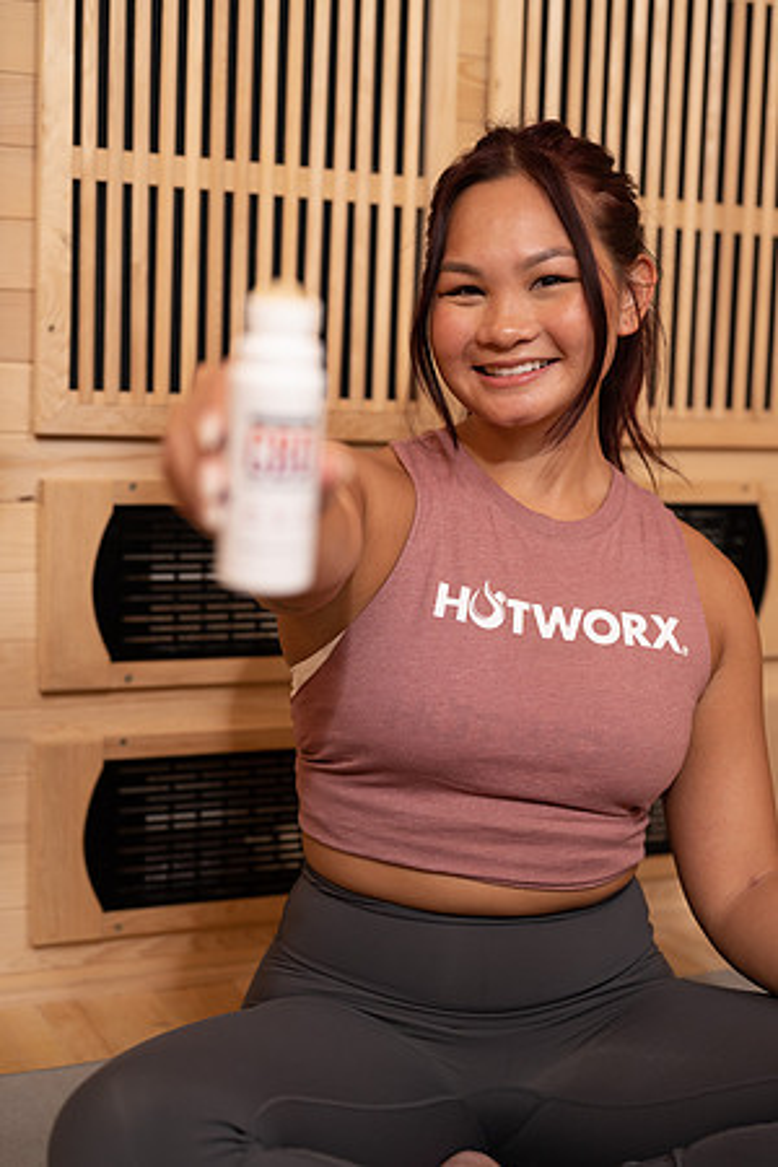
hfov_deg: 27.0
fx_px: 1621
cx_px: 389
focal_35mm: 50
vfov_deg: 39.6
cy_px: 584
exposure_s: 1/100
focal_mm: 50
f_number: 2.8
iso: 320
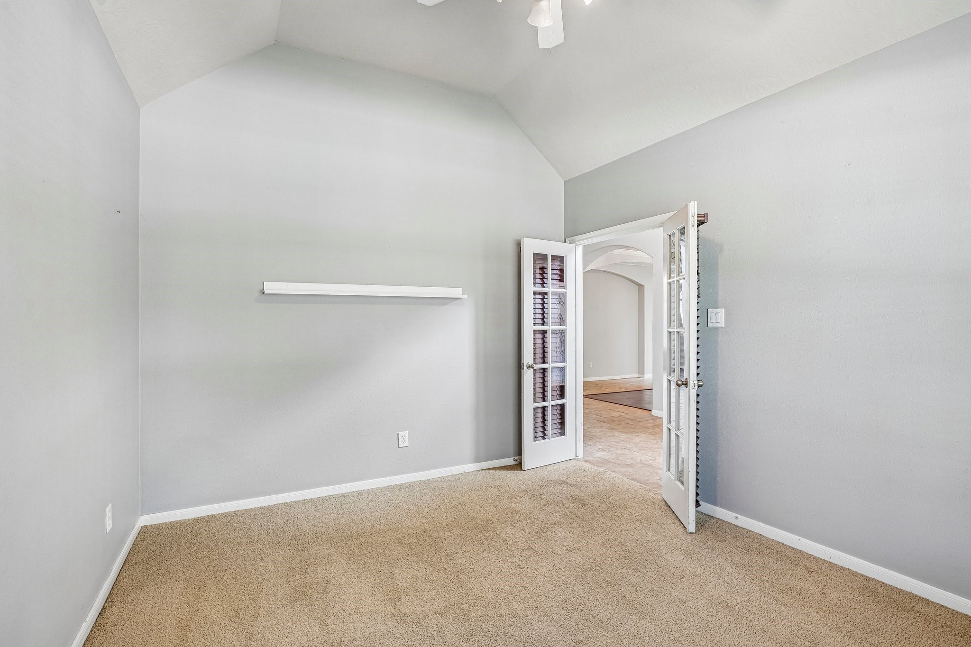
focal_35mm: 16
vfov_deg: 73.7
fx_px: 431
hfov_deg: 96.7
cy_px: 324
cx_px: 486
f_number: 8
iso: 400
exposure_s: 1/6
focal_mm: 16
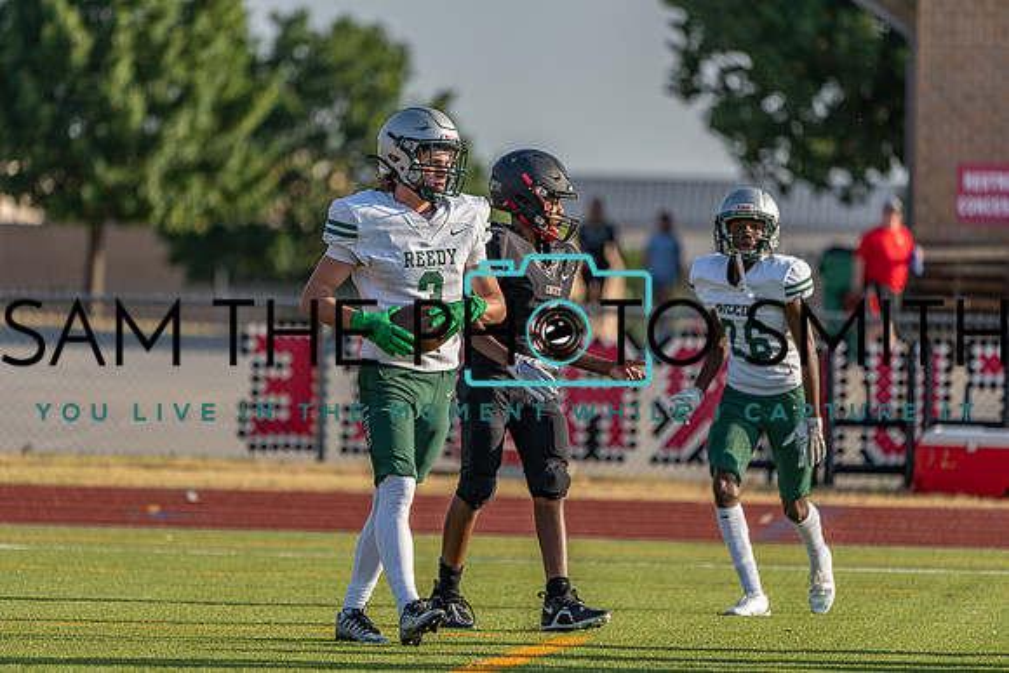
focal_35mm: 400
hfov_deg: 5.2
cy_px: 336
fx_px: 11213
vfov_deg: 3.4
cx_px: 504
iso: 320
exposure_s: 1/1250
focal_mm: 400
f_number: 5.6
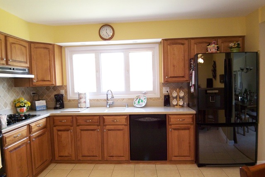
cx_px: 132
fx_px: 177
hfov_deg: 73.8
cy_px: 87
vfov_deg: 53.1
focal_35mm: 24
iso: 160
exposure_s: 1/30
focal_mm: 3.8
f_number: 2.8
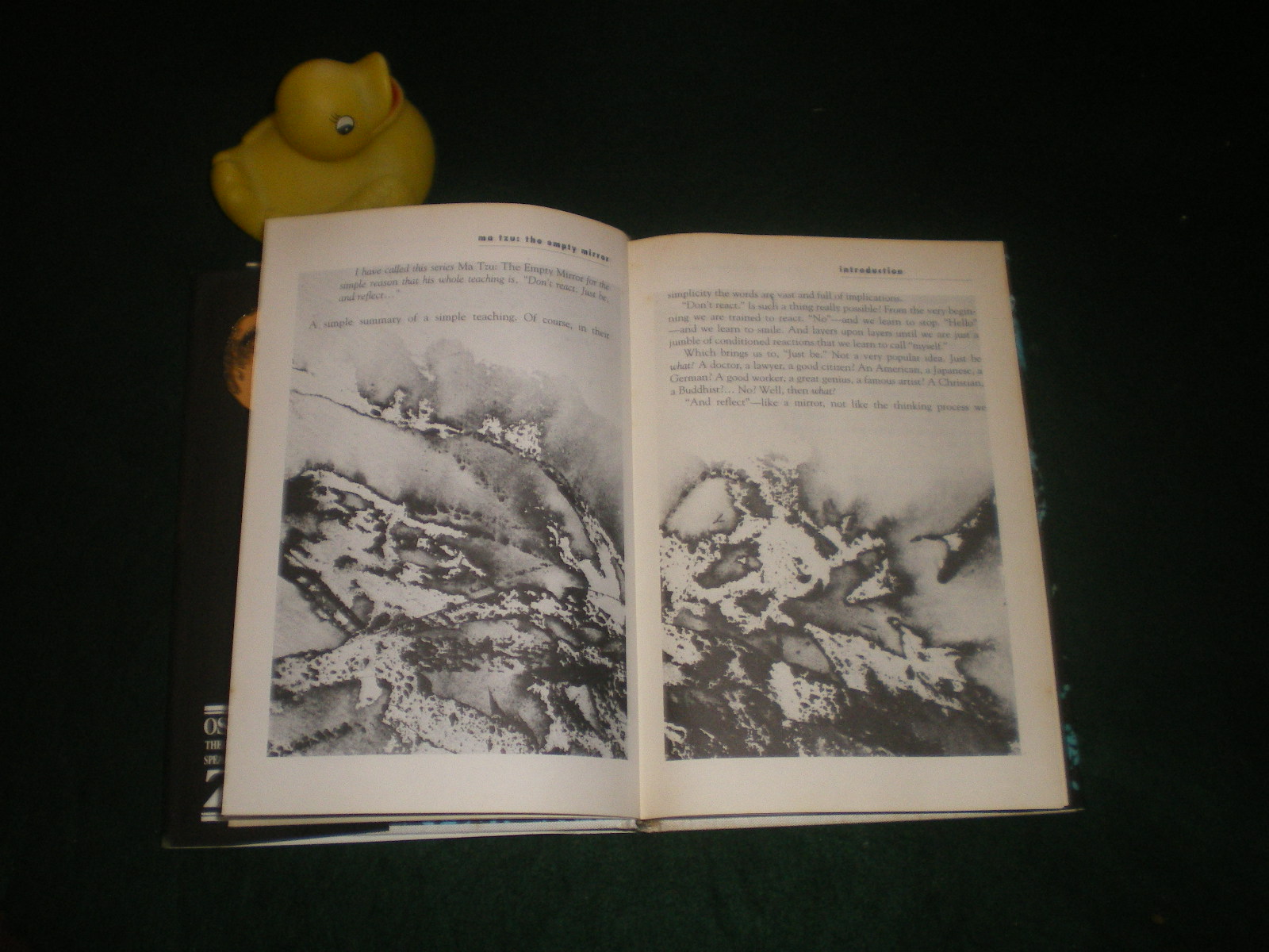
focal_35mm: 38
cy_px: 476
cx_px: 634
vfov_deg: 37.7
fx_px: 1393
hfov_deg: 49.0
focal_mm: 6.3
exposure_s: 1/50
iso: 200
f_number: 3.1
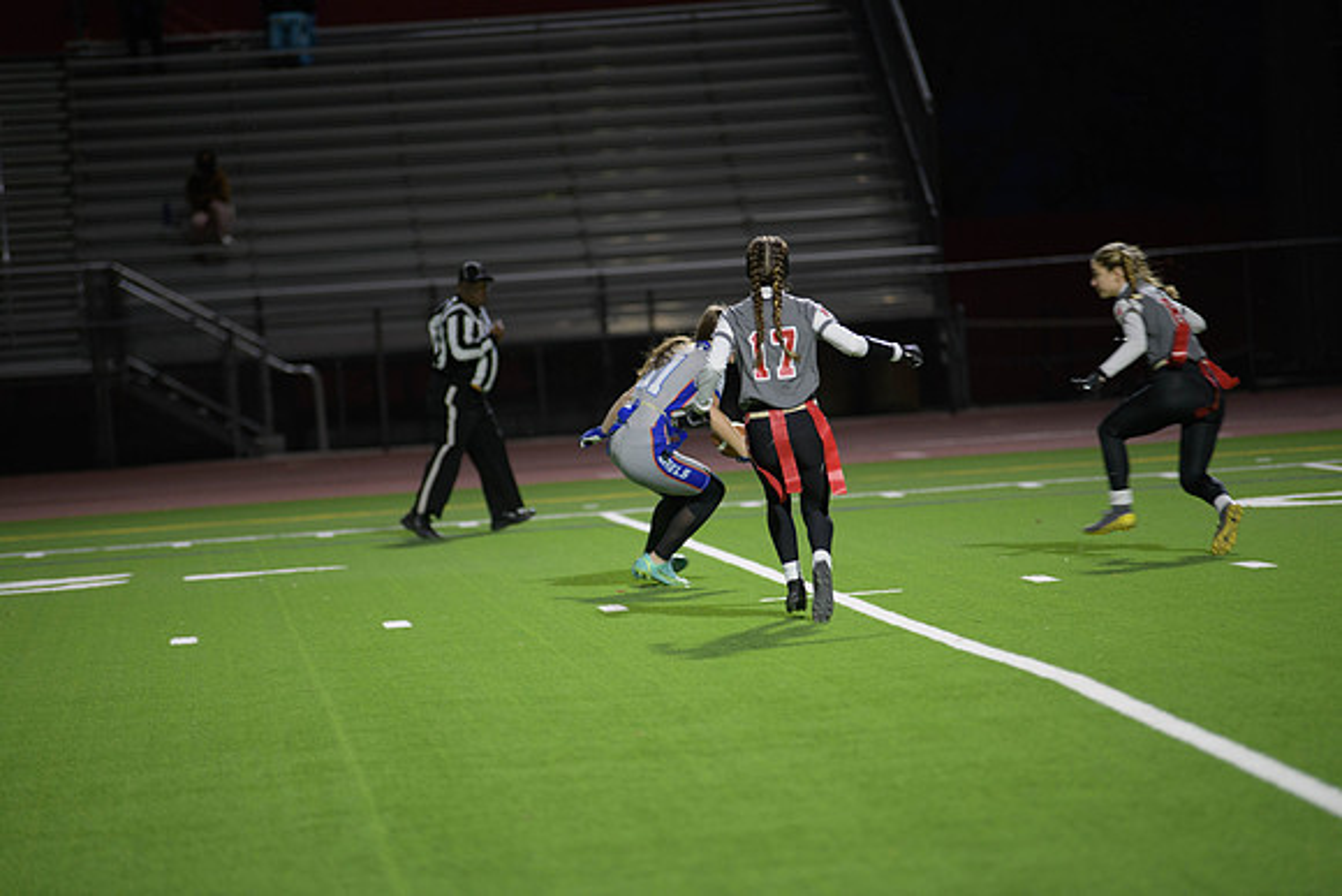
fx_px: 7084
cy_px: 448
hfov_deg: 10.8
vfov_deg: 7.2
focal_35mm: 190
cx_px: 671
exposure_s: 1/200
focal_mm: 190
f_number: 2.8
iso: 1100
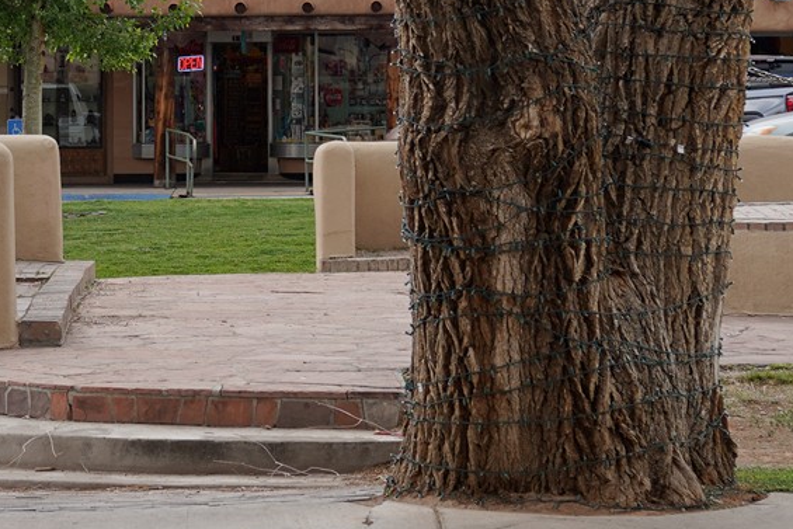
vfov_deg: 8.0
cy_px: -48
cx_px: 70
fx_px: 3745
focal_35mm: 170
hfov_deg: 12.0
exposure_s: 1/100
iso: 200
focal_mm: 48
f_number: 8
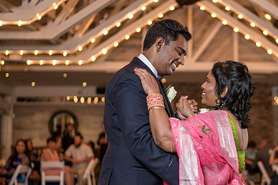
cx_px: 200
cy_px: 106
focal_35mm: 64
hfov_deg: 31.0
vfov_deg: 21.2
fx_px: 494
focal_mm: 35
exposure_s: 1/200
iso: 250
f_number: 1.4
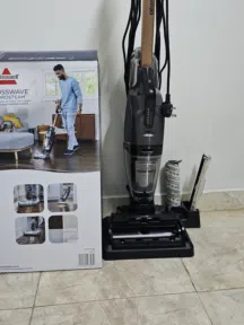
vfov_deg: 55.7
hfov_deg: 44.1
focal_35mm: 32
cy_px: 109
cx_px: 115
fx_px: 301
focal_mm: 6.3
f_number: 1.7
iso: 640
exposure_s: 1/33.3
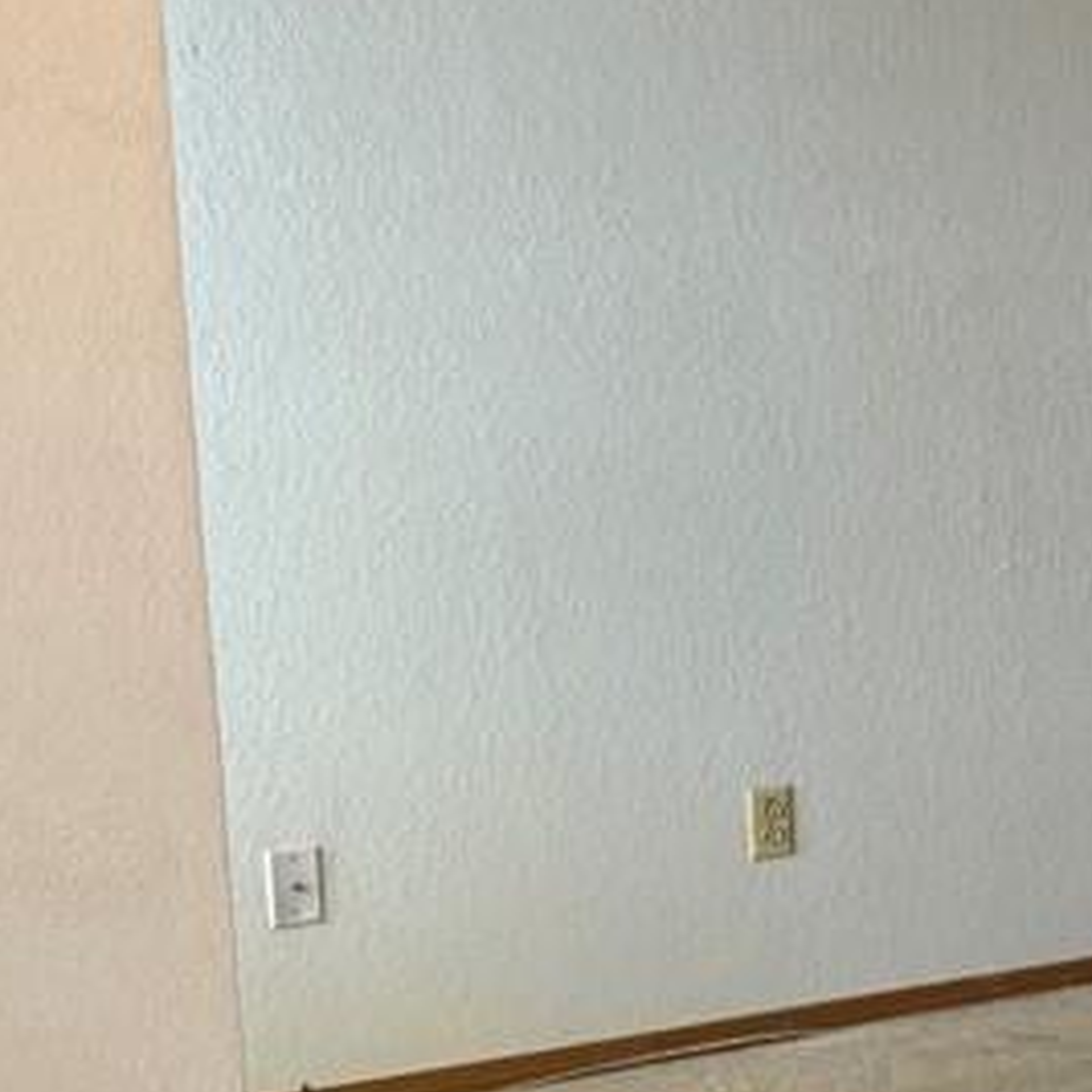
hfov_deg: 10.3
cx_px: 3186
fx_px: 4533
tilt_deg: -4.0
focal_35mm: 127
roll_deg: +0.8
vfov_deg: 13.7
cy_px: 601
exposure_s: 1/60
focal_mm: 6.76
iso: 160
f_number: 1.78
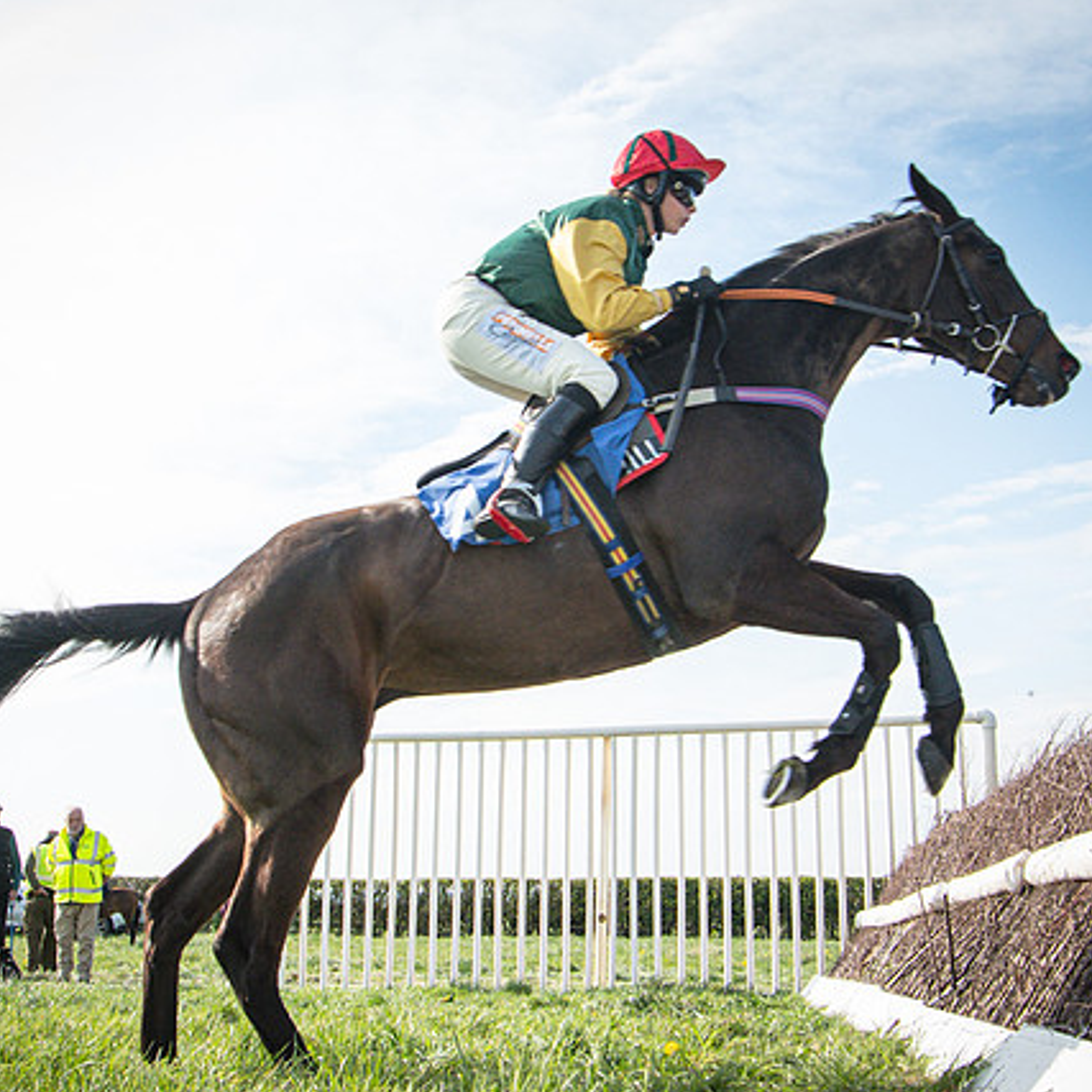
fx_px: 1642
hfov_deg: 36.8
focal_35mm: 46
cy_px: 512
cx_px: 534
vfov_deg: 36.8
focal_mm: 20
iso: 800
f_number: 8
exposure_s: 1/1100
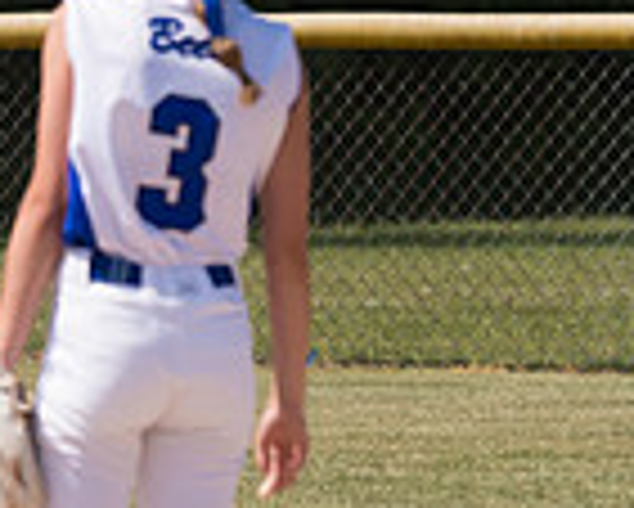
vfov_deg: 1.3
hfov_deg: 1.7
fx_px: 21762
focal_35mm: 1159
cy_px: 198
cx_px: -589
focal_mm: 200
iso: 250
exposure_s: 1/1600
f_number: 5.6
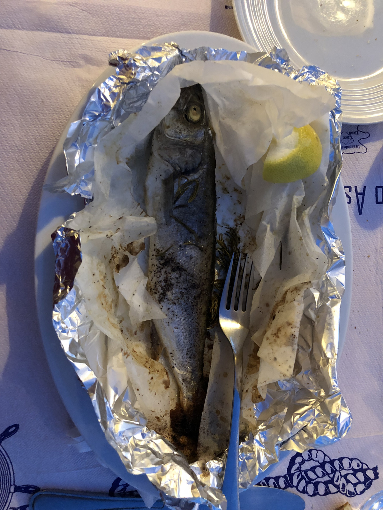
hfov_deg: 49.7
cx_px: 192
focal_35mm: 28
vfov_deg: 63.4
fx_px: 413
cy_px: 255
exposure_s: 1/5
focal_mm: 4
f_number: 1.8
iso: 100
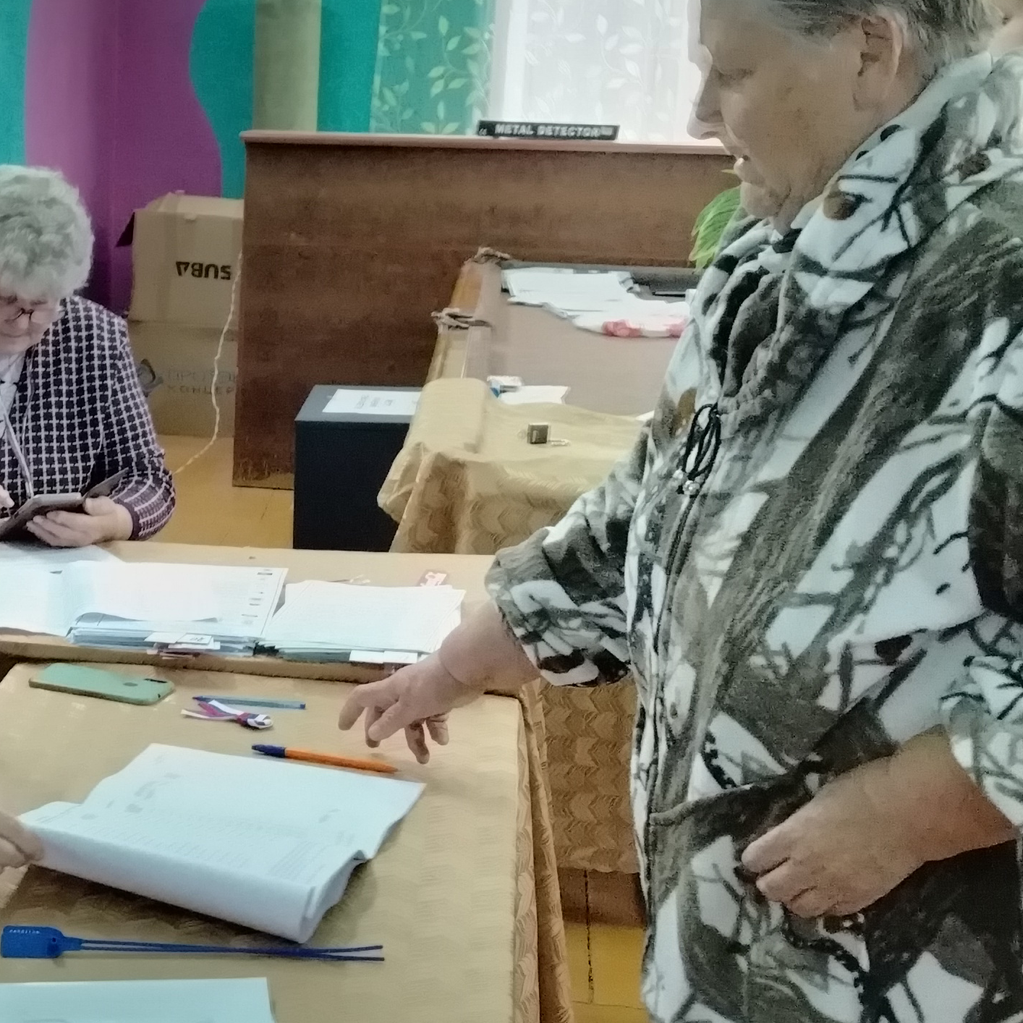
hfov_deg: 27.6
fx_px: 2006
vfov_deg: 28.6
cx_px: 114
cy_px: 588
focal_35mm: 60
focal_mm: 5.25
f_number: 1.75
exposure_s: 1/100
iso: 4494
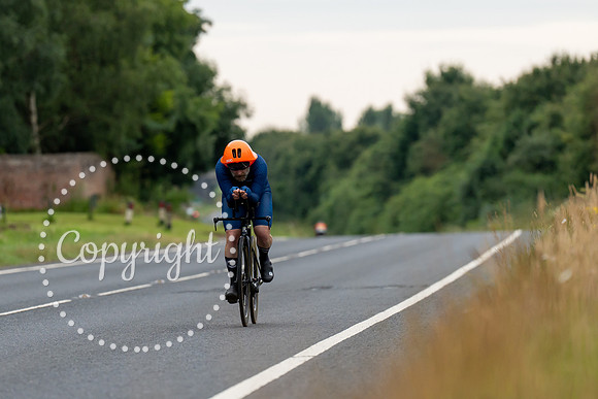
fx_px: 4554
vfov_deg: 5.0
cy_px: 172
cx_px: 270
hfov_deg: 7.5
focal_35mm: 274
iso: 1000
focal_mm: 185
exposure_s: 1/640
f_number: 3.2
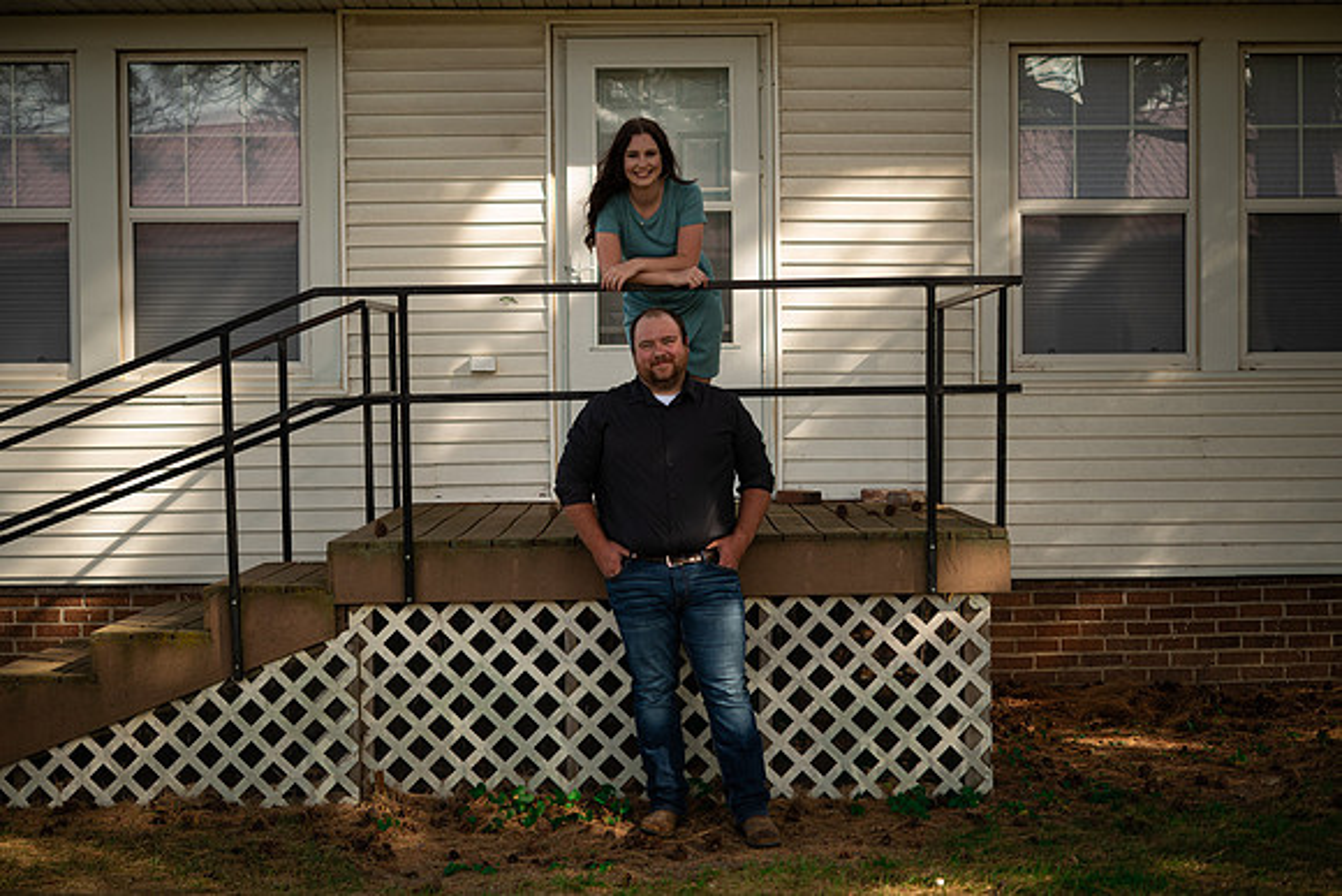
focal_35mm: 60
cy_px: 448
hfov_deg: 33.1
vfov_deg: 22.5
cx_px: 671
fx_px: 2255
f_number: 2.8
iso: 100
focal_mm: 60
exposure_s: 1/320
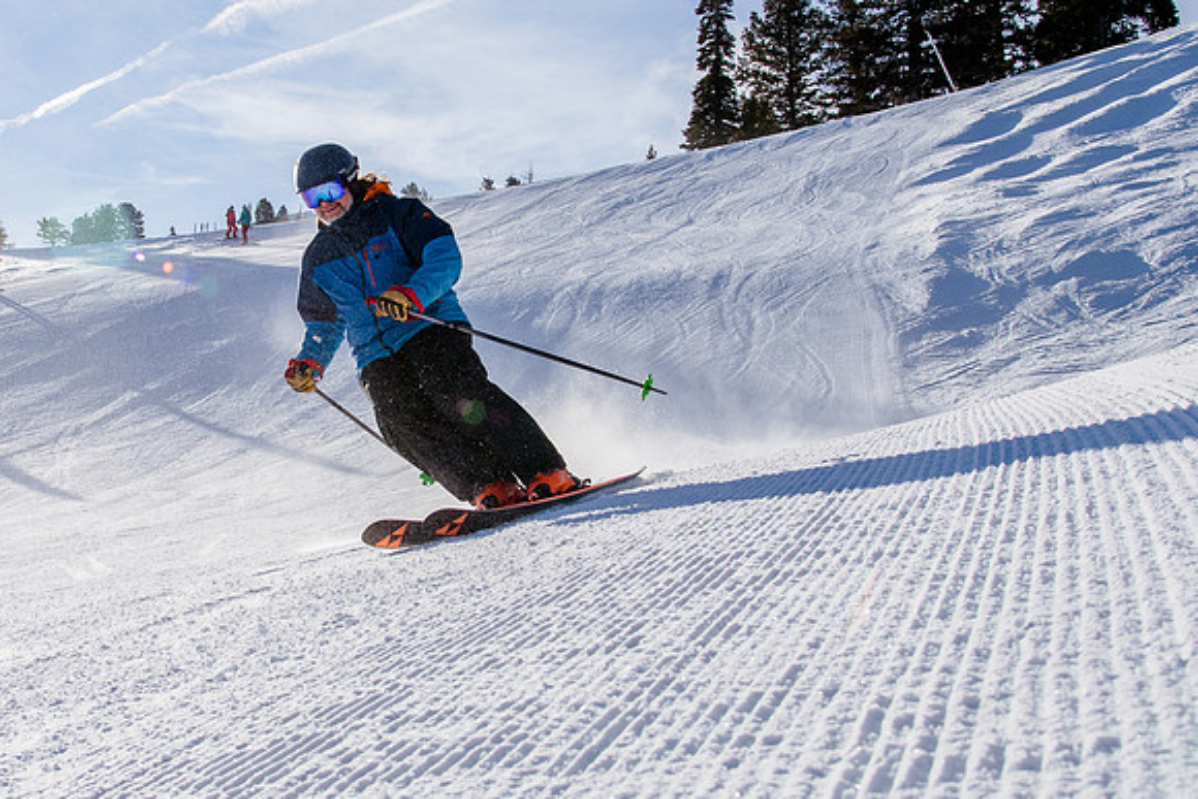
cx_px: 393
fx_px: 1930
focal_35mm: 58
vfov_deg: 23.4
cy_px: 373
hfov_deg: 34.2
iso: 160
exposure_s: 1/1000
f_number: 8
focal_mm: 28
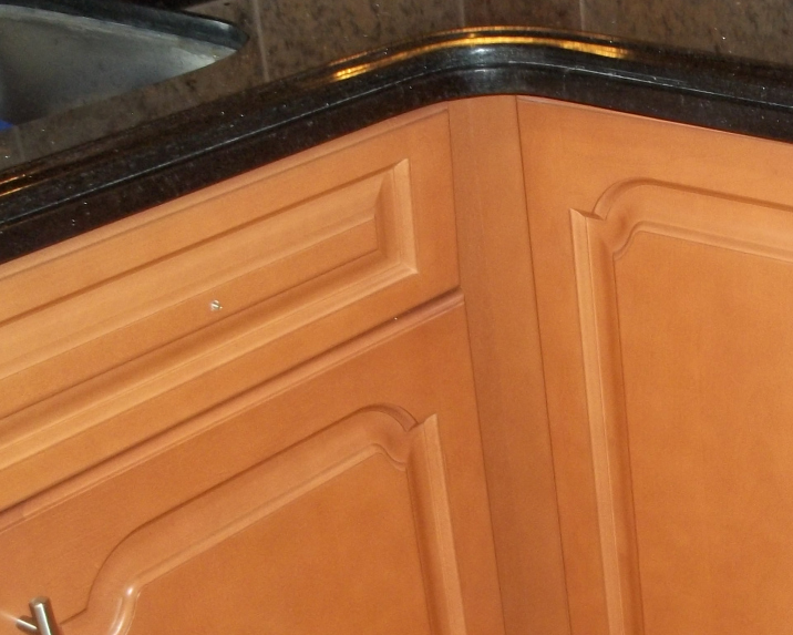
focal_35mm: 72
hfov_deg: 25.1
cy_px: 515
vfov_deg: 21.0
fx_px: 1690
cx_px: 806
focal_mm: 5.9
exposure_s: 1/30
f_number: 3.3
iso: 160
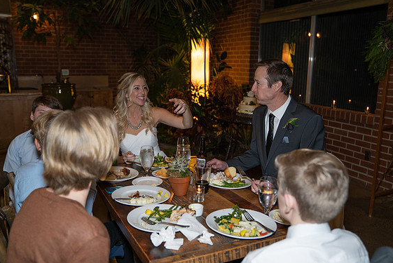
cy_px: 129
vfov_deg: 42.4
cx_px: 196
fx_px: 339
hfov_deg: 60.2
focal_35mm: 31
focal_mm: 30
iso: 2000
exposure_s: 1/125
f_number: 2.8
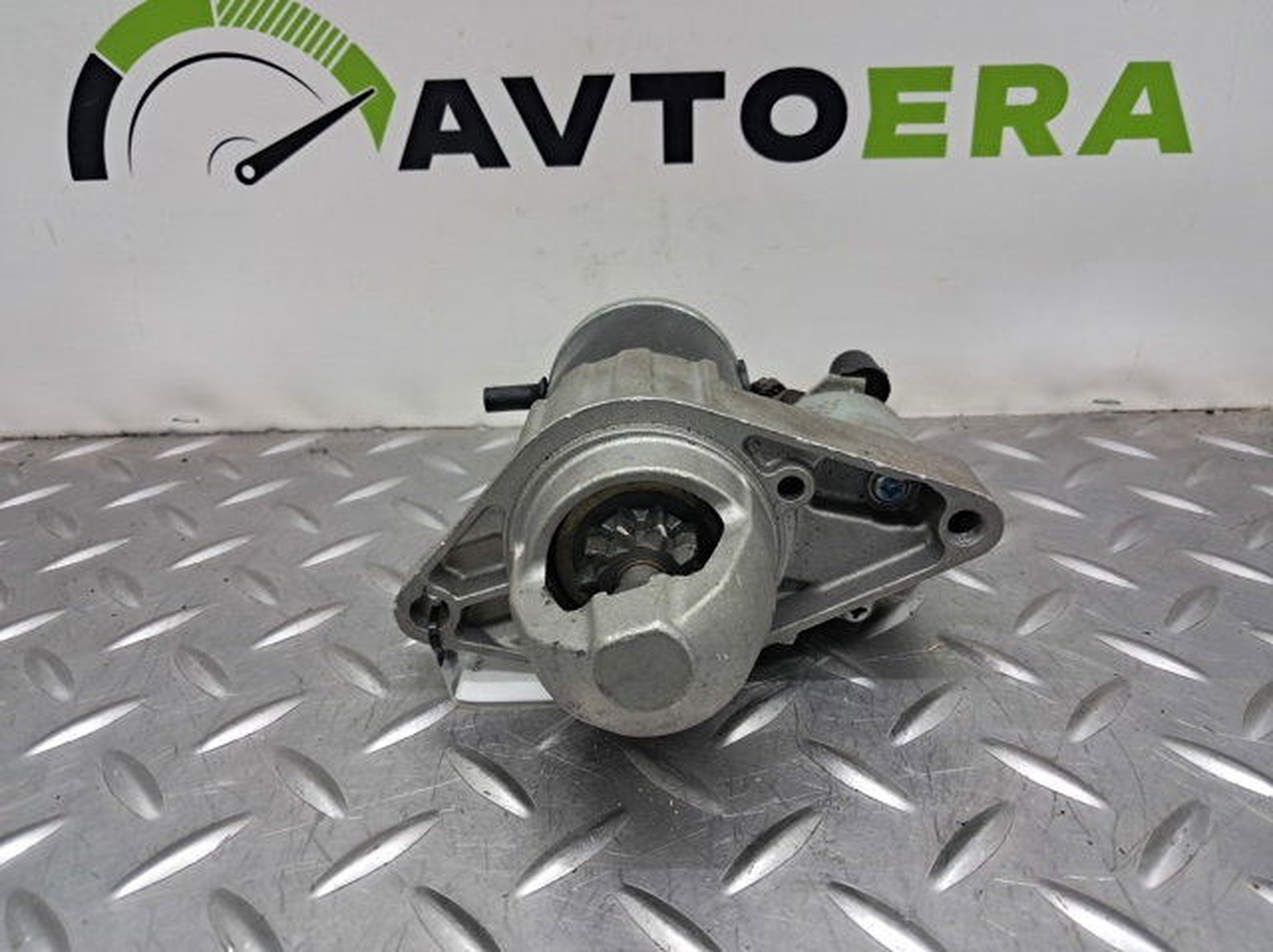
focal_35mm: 27
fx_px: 992
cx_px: 636
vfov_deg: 51.3
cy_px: 476
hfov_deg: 65.4
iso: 125
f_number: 1.8
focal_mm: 4
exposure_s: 1/50
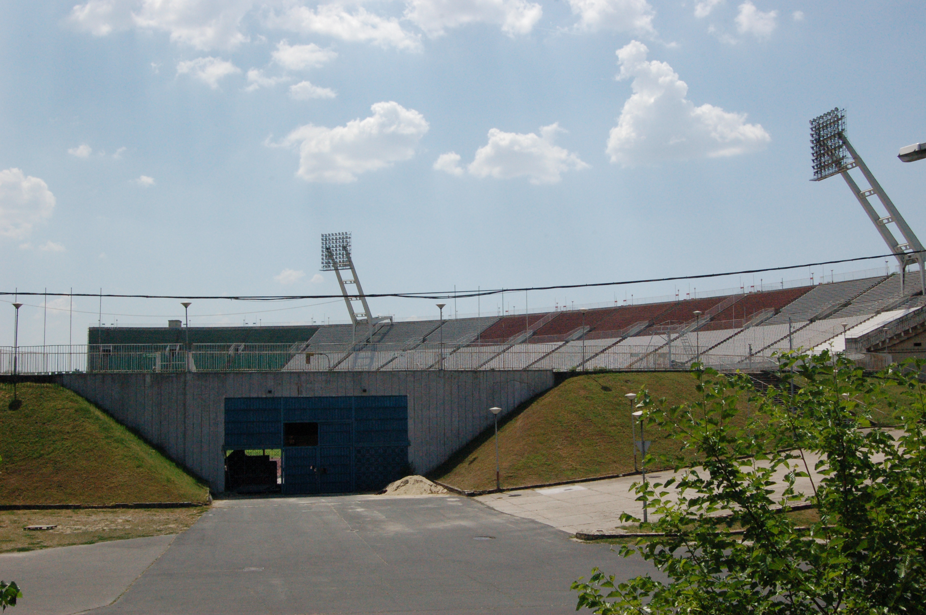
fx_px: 1002
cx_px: 463
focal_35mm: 39
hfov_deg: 49.6
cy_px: 308
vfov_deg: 34.1
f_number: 18
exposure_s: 1/1250
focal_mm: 26
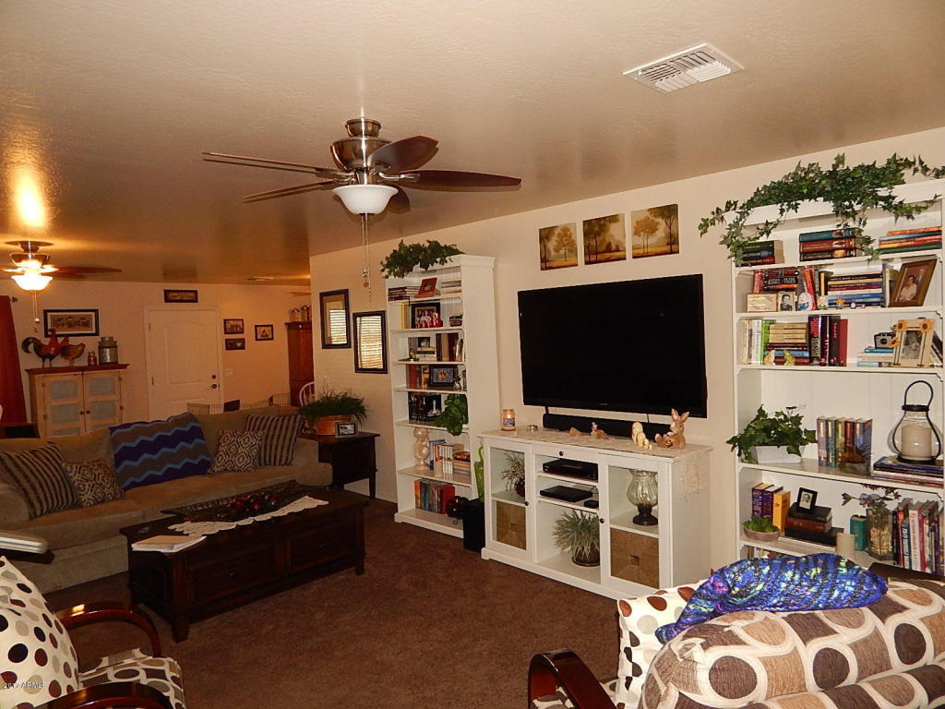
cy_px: 354
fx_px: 628
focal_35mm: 23
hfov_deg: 73.9
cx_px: 472
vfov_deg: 58.9
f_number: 3
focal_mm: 4
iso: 200
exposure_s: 1/30
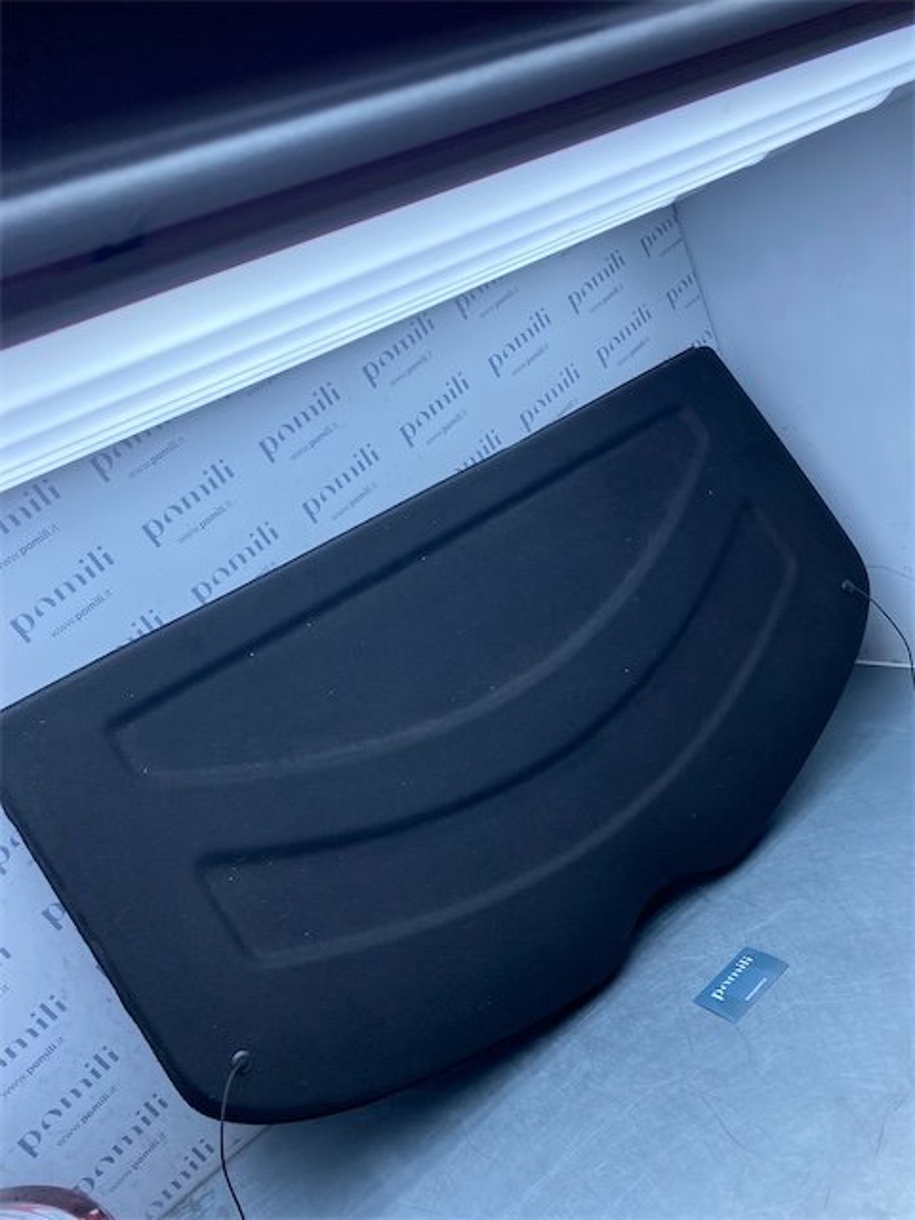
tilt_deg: -15.7
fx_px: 916
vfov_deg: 67.3
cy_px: 610
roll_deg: +23.8
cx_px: 458
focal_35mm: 26
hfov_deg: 53.1
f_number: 1.8
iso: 32
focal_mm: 4.25
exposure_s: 1/973
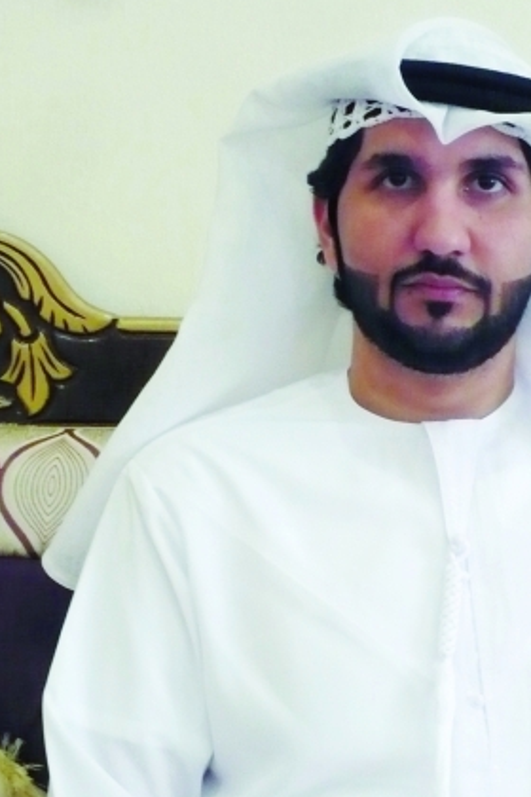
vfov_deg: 21.4
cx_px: 436
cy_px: 541
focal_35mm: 95
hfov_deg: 14.3
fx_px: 2102
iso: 250
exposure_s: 1/60
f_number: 3.7
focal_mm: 9.9
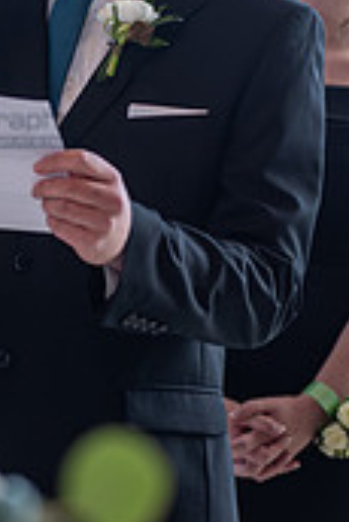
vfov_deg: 11.2
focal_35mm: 183
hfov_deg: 7.5
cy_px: 103
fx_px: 2656
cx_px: -46
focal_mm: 70
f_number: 3.2
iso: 125
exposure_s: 1/160
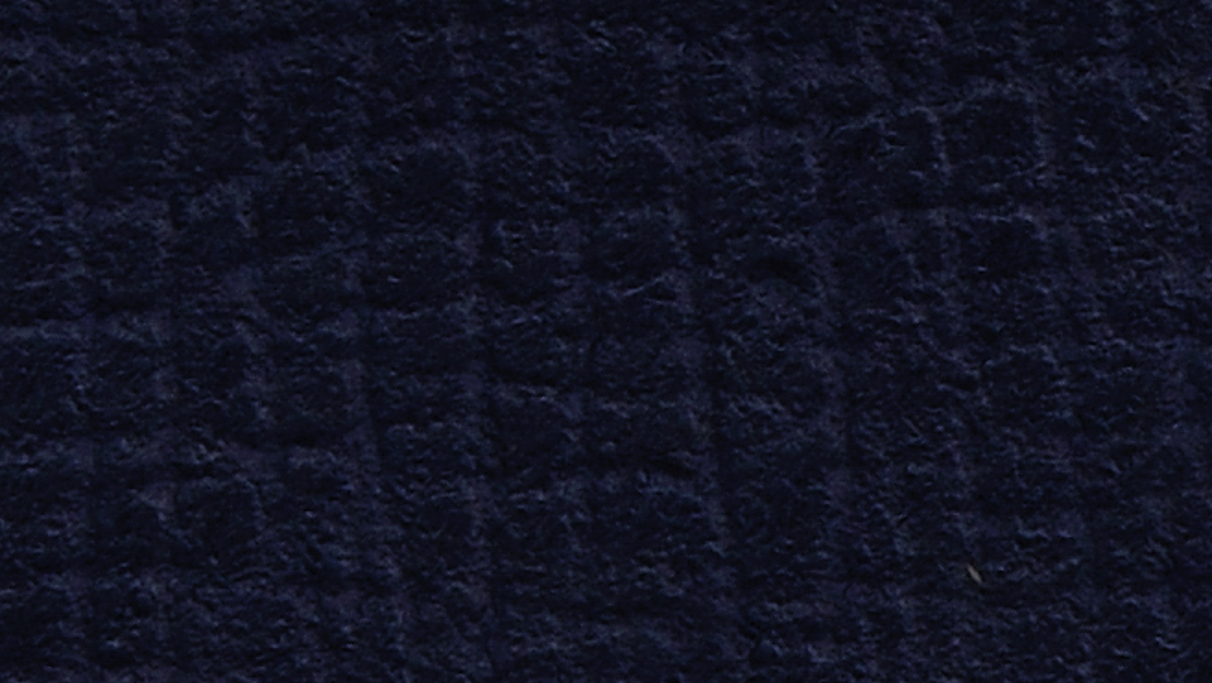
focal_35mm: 1075
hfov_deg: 2.0
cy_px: -1414
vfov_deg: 1.1
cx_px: 620
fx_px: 34571
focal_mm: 105
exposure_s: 1/100
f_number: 8
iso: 200
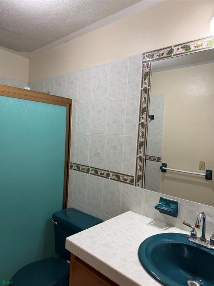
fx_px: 198
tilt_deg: -3.2
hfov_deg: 56.8
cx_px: 107
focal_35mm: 24
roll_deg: -3.2
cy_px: 143
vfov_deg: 71.6
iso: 160
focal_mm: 6.76
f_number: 1.78
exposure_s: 1/120
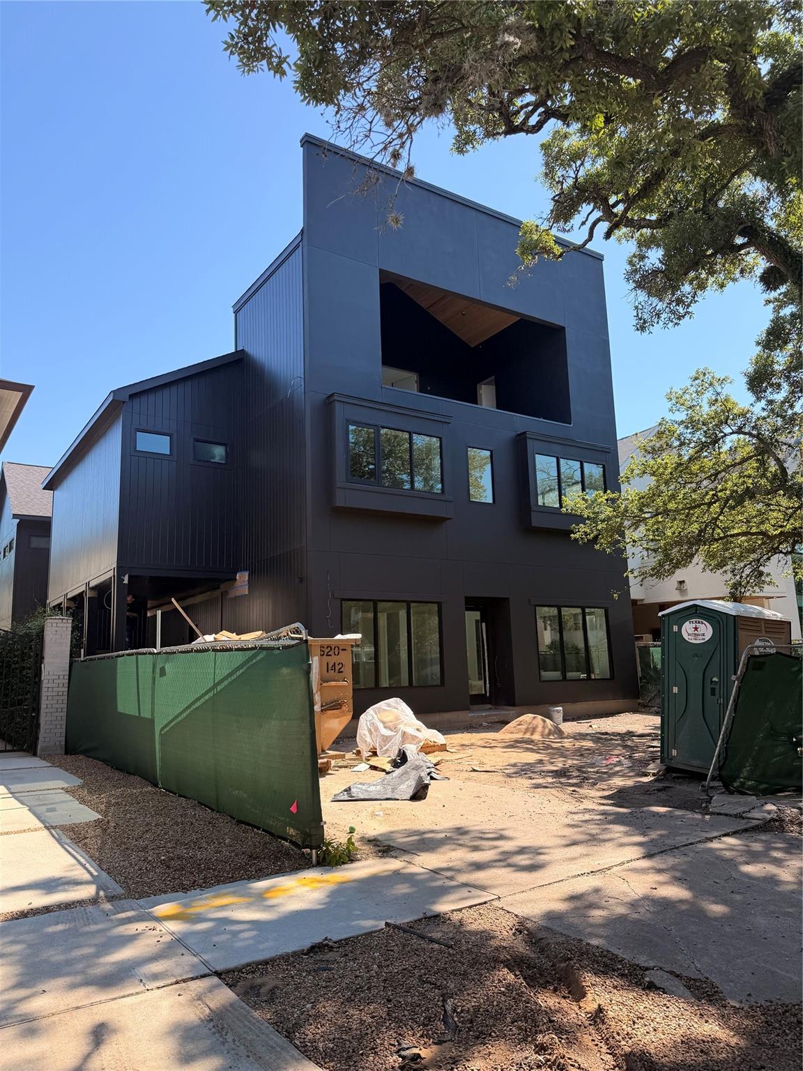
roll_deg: +2.4
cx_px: 402
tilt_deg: +10.6
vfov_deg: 71.6
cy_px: 536
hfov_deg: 56.8
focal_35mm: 24
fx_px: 742
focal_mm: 6.76
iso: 100
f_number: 1.78
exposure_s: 1/2445
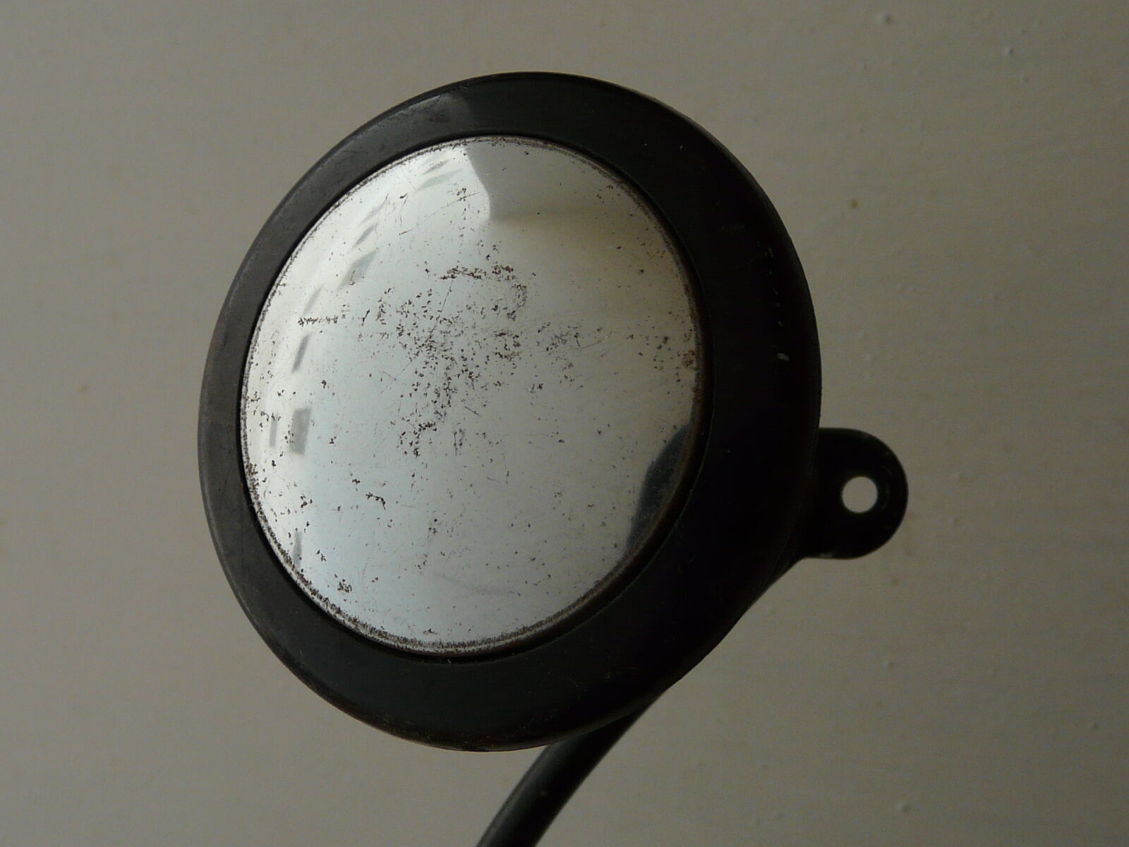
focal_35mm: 46
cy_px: 424
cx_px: 564
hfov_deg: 41.2
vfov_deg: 31.5
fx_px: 1500
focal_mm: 4.7
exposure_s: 1/60
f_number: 2.8
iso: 100
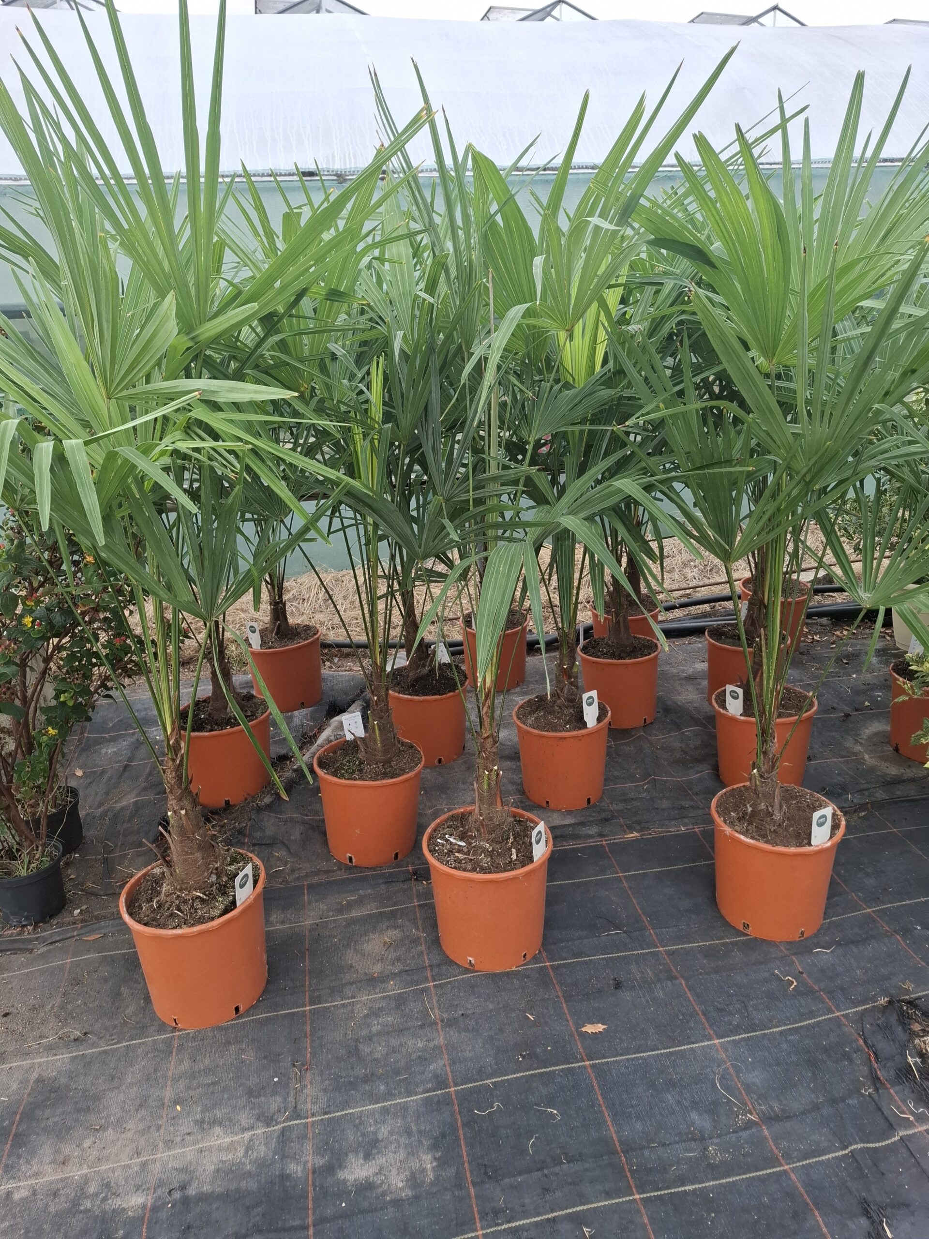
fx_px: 823
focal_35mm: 23
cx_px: 464
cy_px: 620
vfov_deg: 73.9
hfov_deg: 58.9
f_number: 1.8
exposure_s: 1/223
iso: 50
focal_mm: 5.54
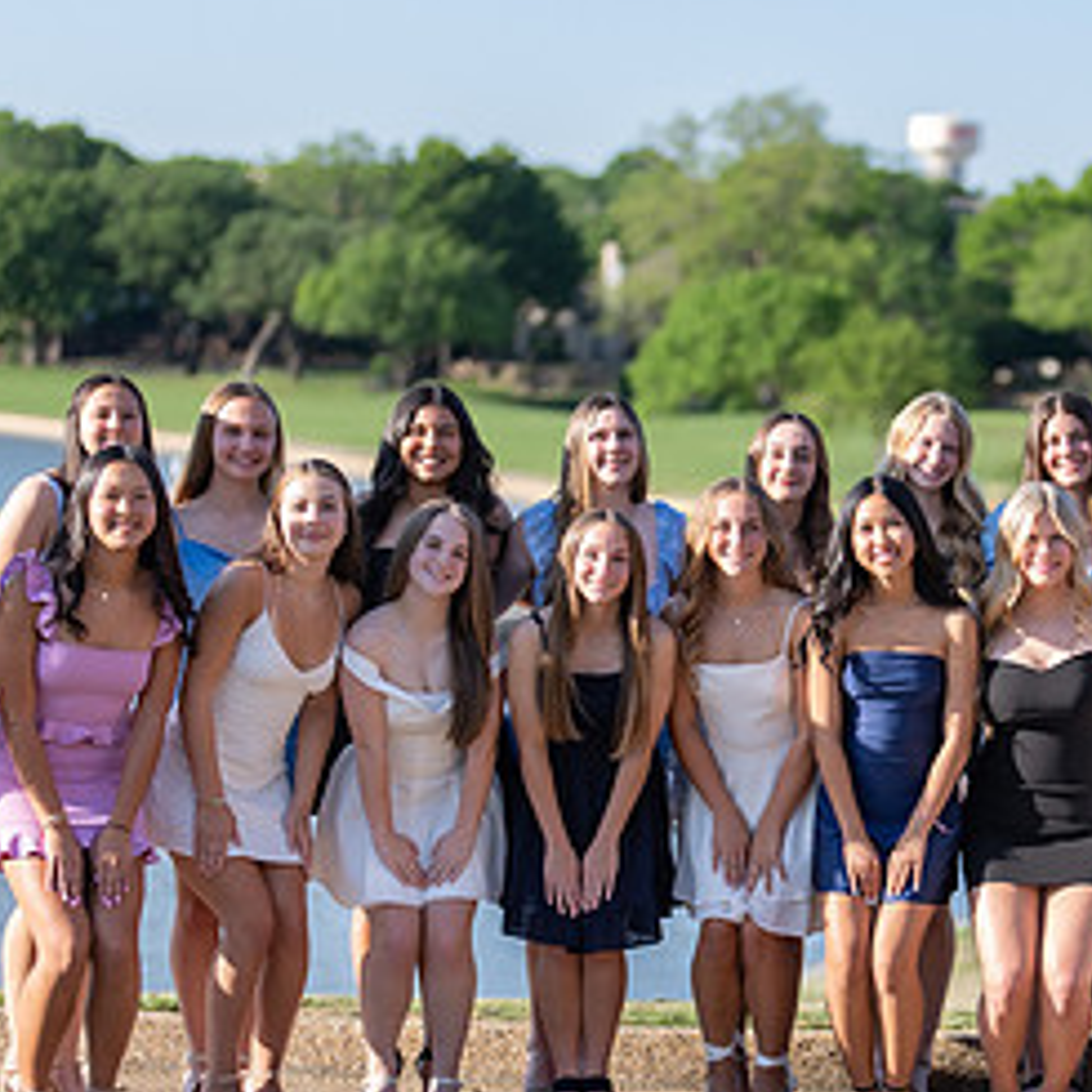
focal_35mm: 124
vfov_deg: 14.0
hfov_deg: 13.9
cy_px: 765
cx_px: 1081
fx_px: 4426
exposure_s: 1/4000
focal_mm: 50
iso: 100
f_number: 1.2
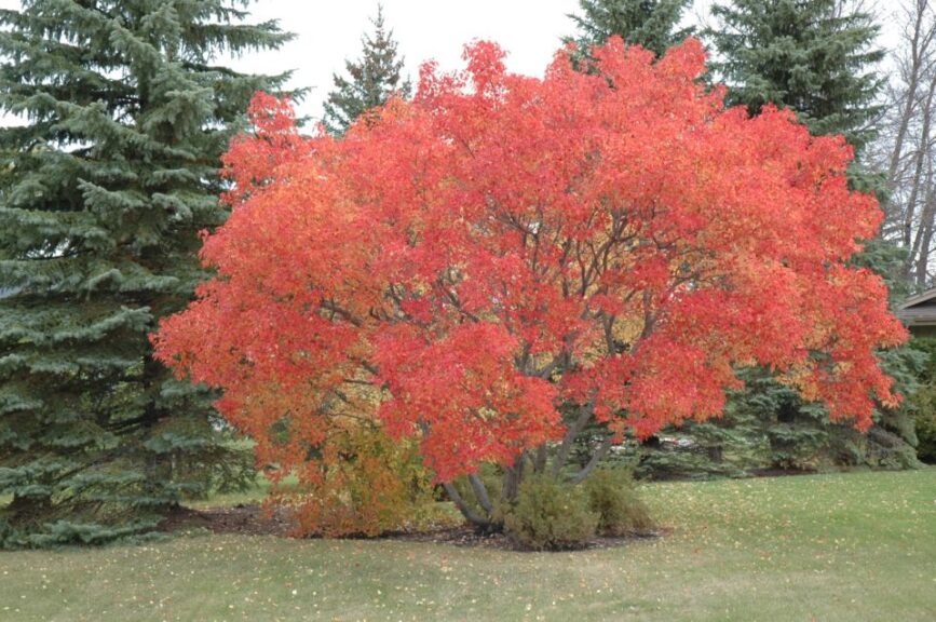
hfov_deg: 29.3
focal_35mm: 69
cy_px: 311
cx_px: 468
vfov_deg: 19.7
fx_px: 1792
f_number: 5.6
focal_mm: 46
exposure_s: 1/125
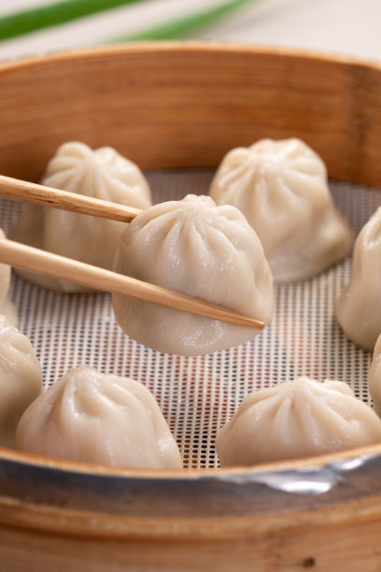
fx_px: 2667
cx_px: 190
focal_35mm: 168
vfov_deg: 12.2
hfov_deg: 8.2
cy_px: 286
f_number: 8
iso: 100
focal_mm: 168
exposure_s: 1/125
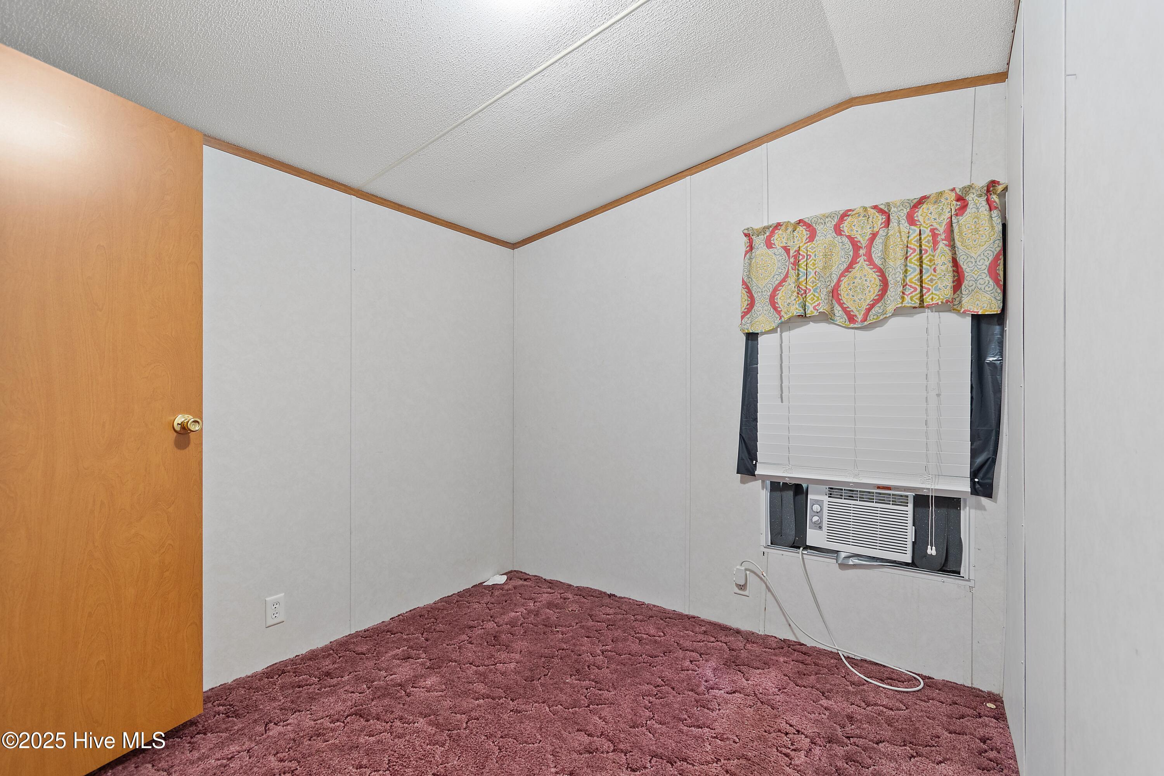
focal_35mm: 15
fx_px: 485
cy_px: 388
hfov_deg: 100.4
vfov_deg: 77.3
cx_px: 582
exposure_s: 1.6
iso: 100
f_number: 4.5
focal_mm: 10
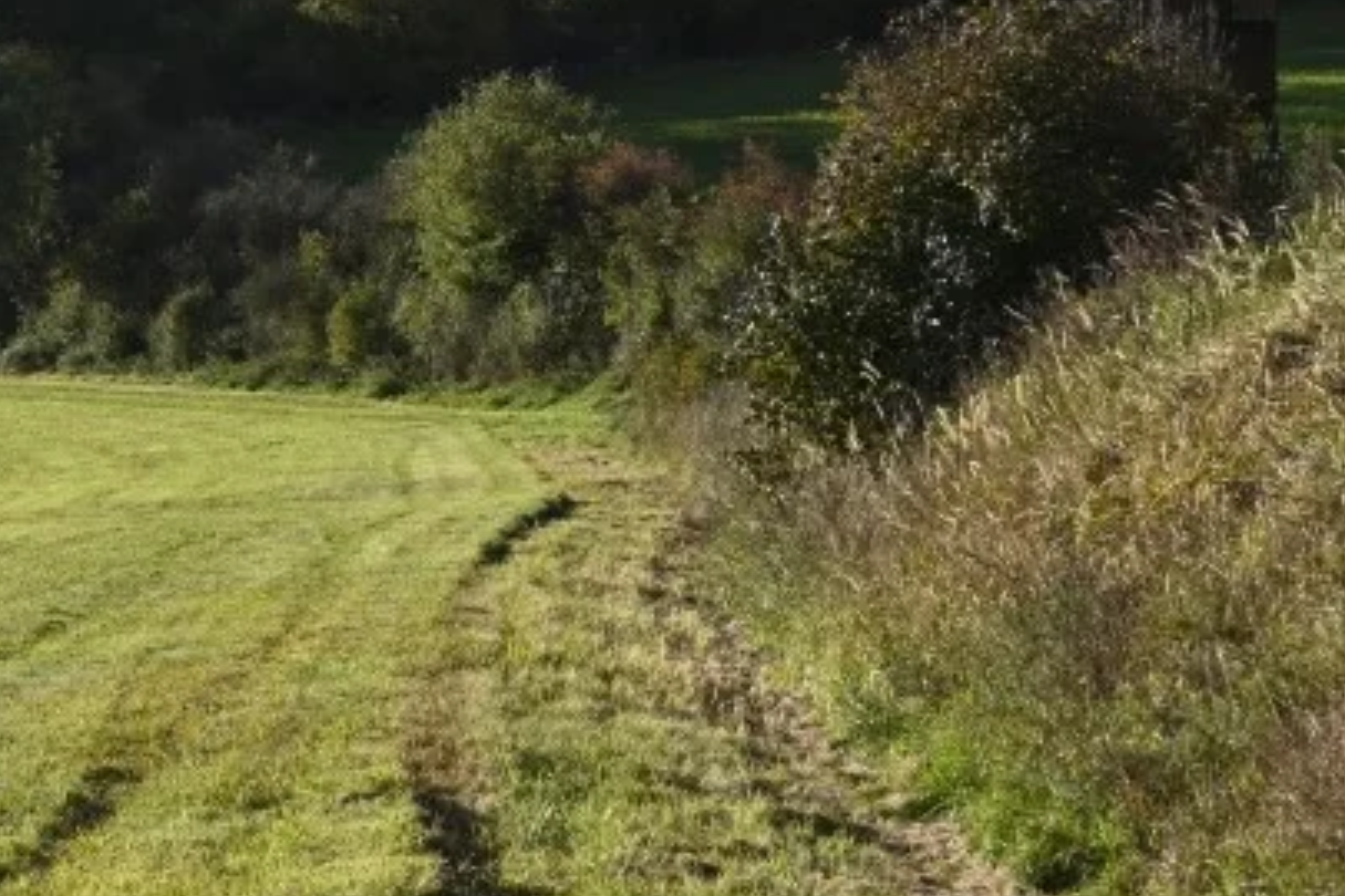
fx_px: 4184
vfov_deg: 12.2
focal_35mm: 112
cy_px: 222
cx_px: 56
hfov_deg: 17.9
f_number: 6.3
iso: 100
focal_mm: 42
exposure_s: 1/320
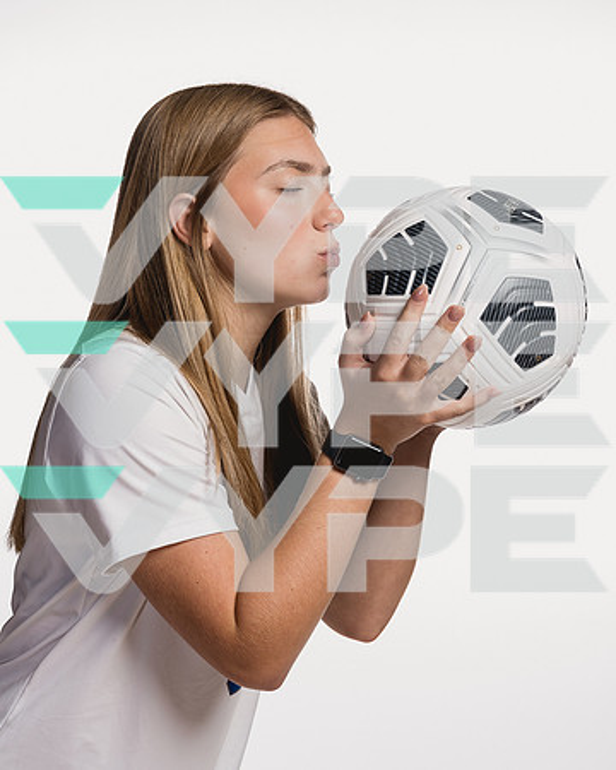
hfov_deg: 25.4
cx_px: 291
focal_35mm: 60
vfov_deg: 31.4
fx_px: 1369
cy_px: 382
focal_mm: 42
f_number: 5.6
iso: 400
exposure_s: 1/250
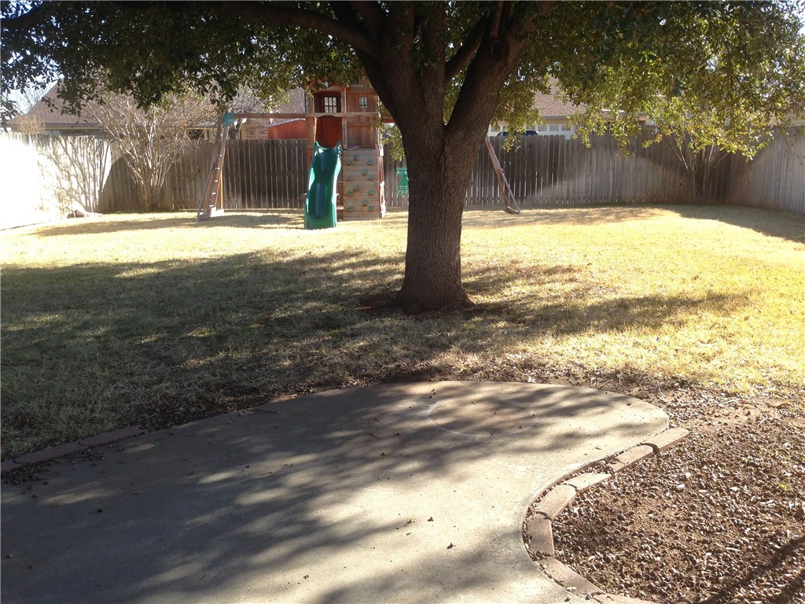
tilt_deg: -11.2
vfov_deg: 42.9
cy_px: 302
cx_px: 402
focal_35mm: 33
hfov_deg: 55.4
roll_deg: +0.1
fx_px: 767
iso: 50
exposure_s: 1/304
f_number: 2.4
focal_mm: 4.12
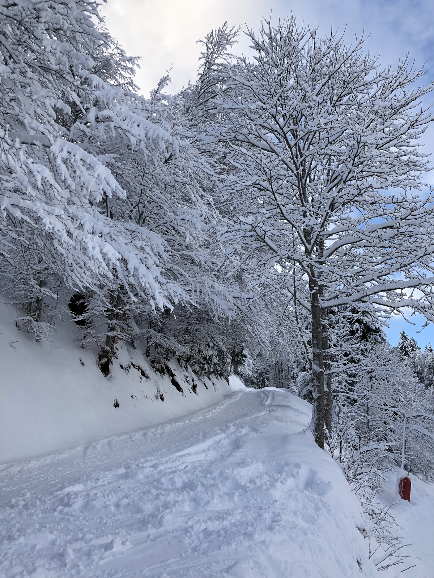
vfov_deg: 63.4
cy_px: 289
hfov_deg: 49.7
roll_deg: +1.8
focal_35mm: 28
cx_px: 217
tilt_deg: +20.3
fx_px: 468
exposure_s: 1/1116
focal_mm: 4
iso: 20
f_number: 1.8
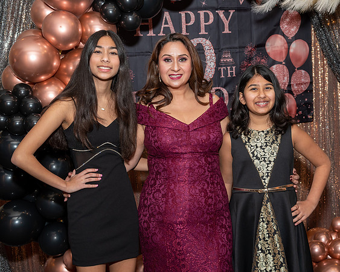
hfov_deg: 36.1
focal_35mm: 52
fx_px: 521
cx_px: 174
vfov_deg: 29.2
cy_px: 133
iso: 400
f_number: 5.6
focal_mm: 30
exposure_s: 1/250
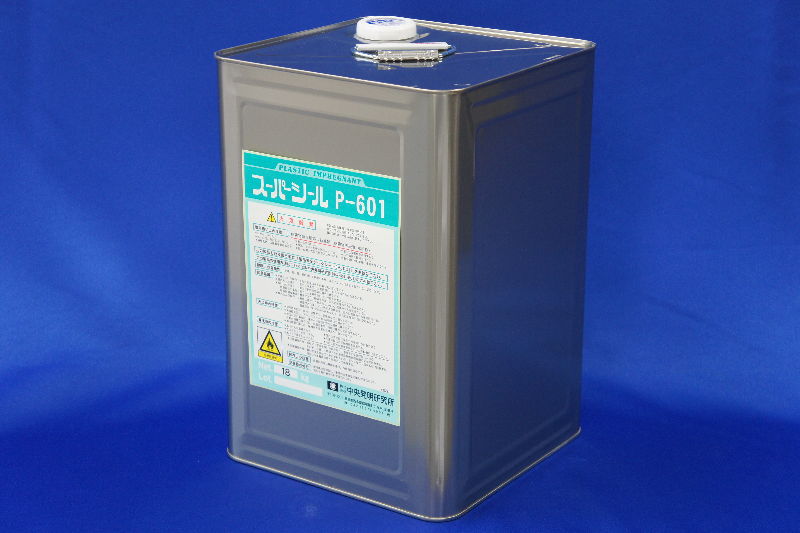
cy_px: 266
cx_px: 400
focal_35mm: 75
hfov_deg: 27.0
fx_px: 1666
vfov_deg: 18.2
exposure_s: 1/80
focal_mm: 50
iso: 800
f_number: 5
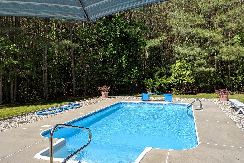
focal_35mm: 28
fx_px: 190
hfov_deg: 65.5
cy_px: 79
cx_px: 124
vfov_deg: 46.4
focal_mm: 4.67
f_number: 2
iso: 48
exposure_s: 1/2165
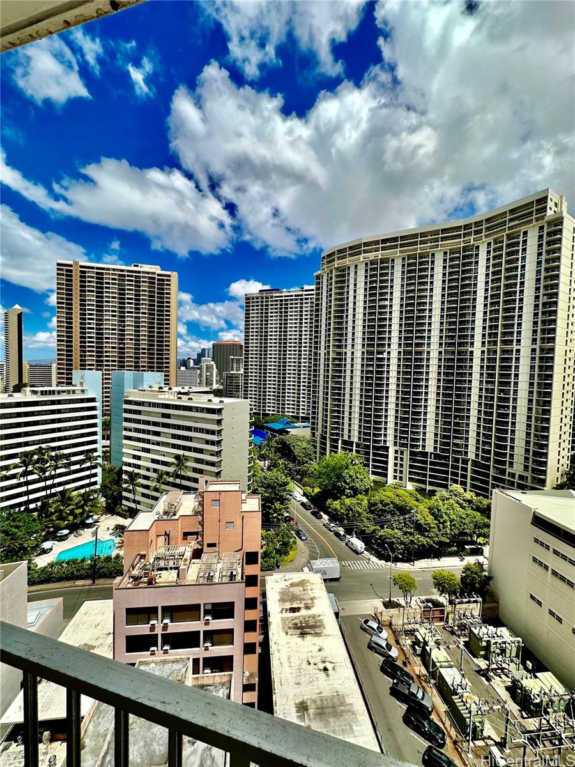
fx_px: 310
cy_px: 384
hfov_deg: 85.7
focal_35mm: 14
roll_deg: -2.6
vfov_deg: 102.1
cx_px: 288
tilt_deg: -3.8
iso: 50
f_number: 2.2
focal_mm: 2.22
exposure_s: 1/2681
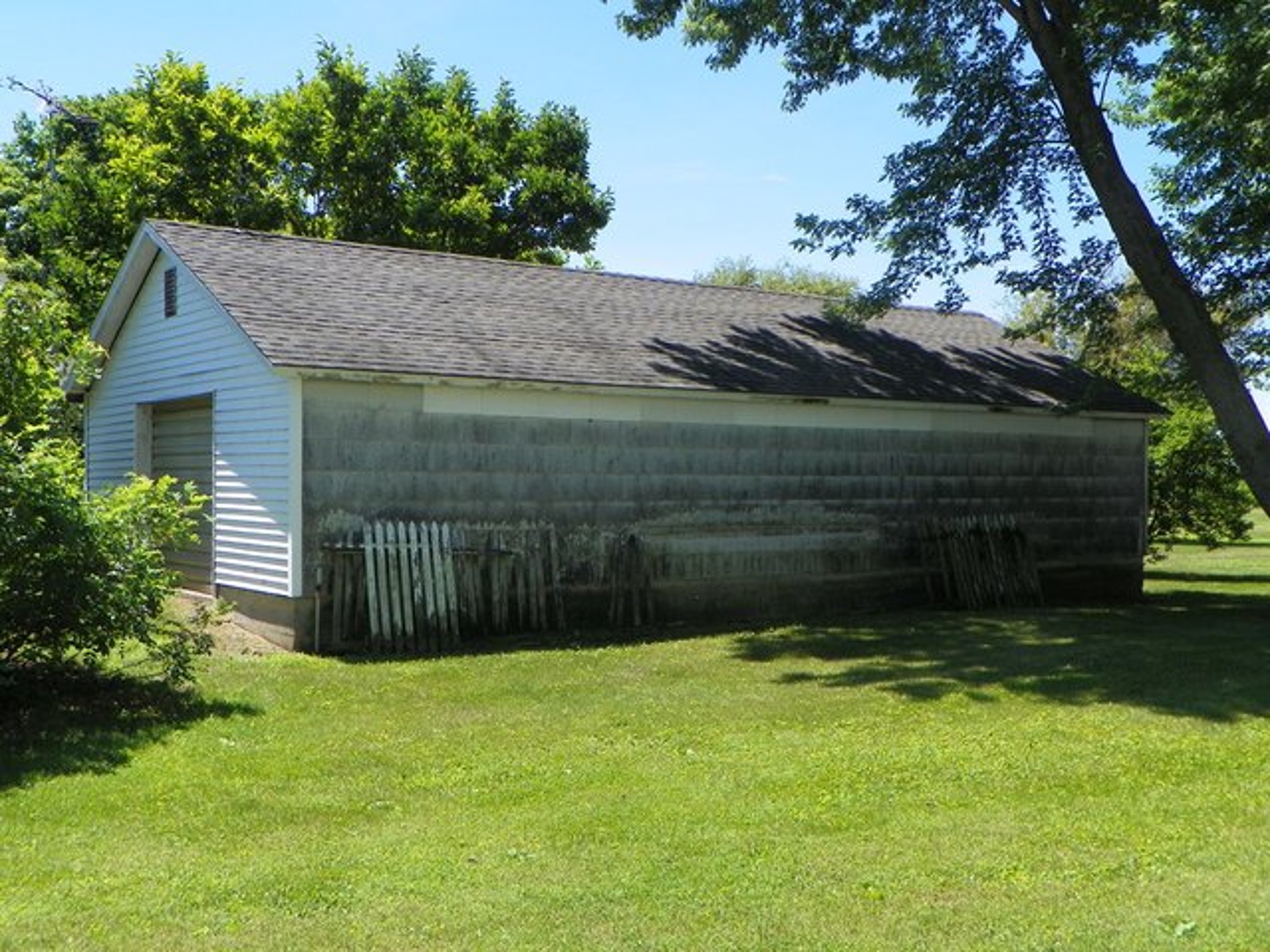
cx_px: 635
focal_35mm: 40
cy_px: 476
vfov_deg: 36.0
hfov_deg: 46.8
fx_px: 1468
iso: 64
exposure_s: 1/400
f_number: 4
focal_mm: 7.1
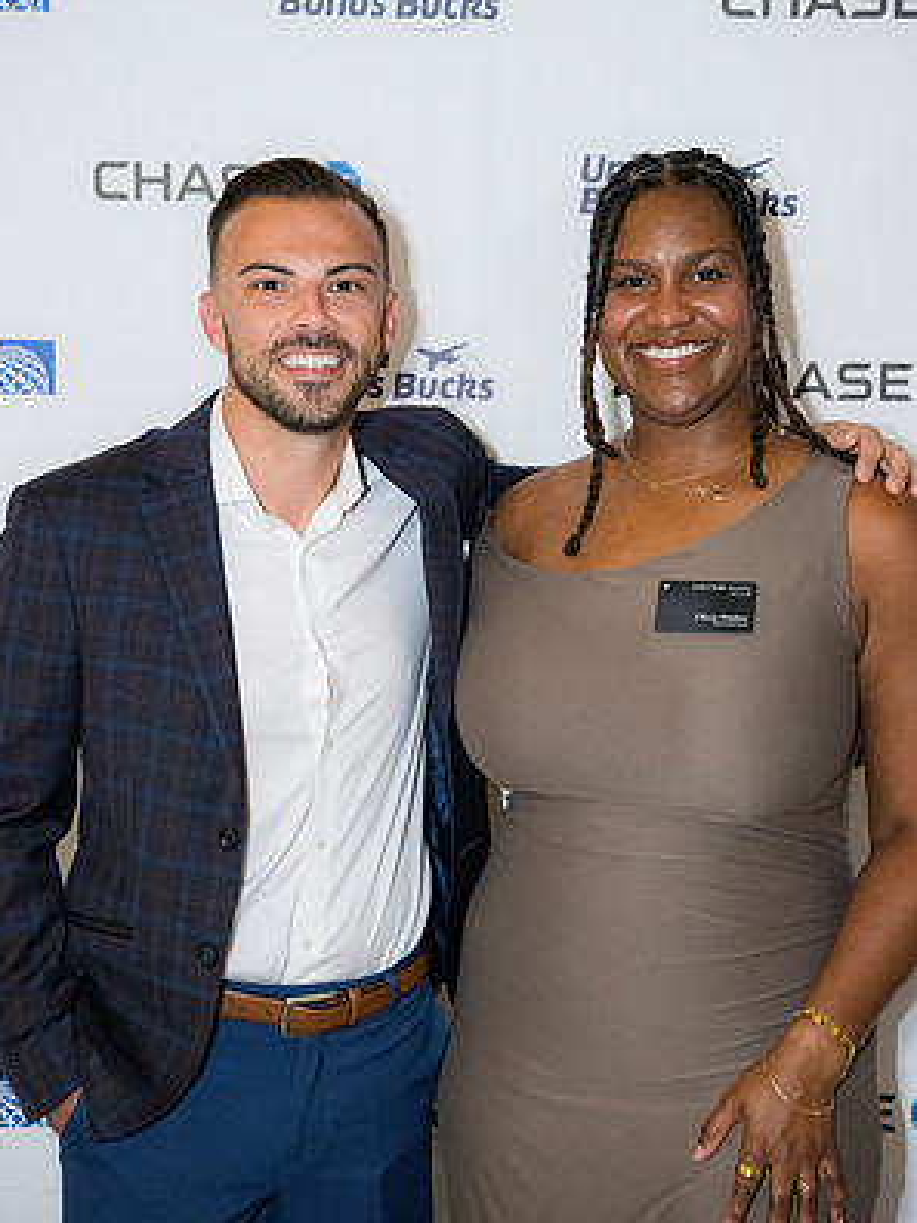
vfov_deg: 27.4
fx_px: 2508
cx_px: 457
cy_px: 584
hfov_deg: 20.7
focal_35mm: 71
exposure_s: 1/125
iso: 3200
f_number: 4
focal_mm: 65
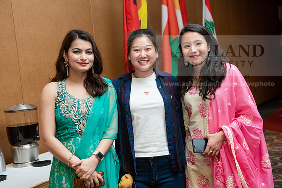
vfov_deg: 28.1
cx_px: 141
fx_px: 376
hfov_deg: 41.1
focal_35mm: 48
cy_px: 94
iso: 1600
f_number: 5
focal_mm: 48
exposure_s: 1/160
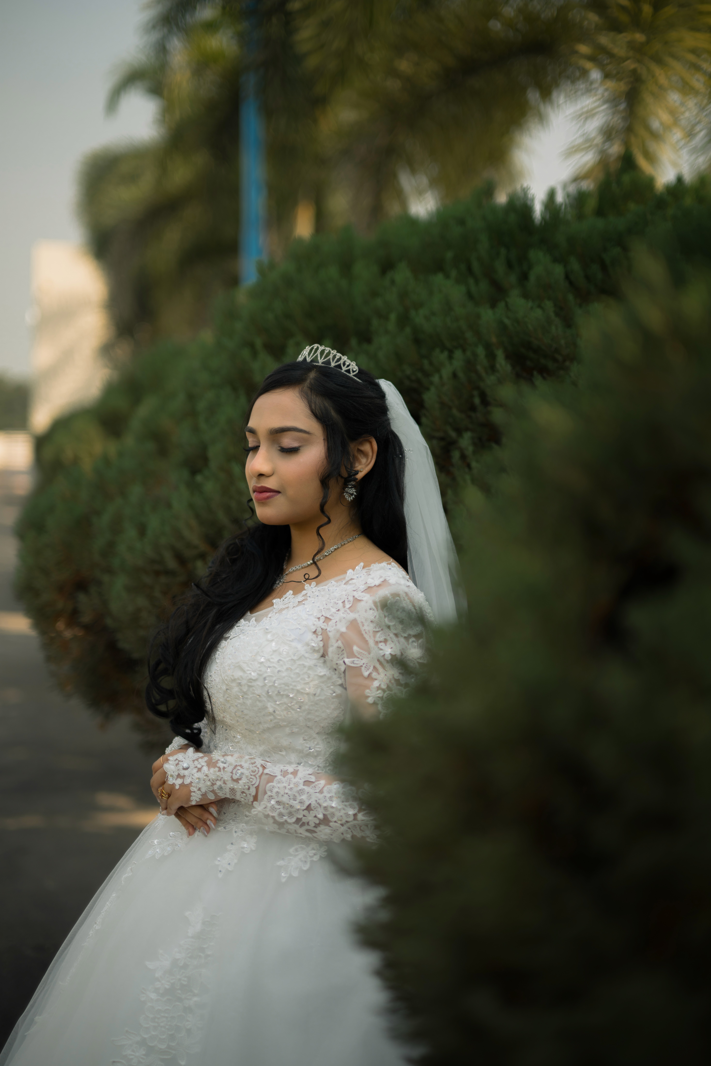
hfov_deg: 27.0
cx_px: 356
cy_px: 533
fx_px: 1481
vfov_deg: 39.6
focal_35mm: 50
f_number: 1.4
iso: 64
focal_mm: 50
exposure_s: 1/1600
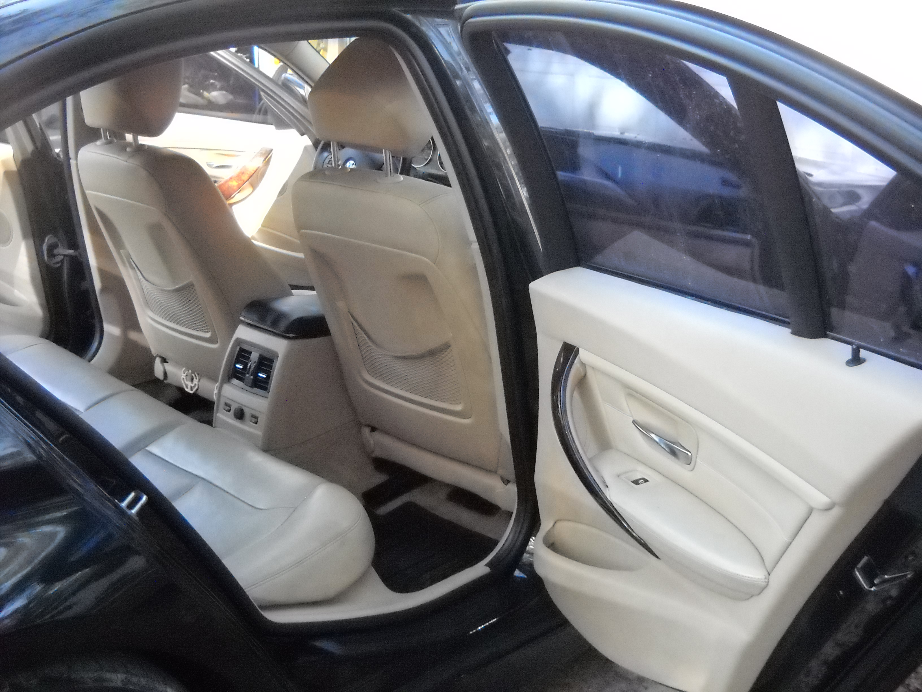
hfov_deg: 45.8
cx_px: 461
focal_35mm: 41
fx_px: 1092
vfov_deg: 35.1
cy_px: 346
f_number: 3.1
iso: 800
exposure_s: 1/228
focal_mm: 6.72
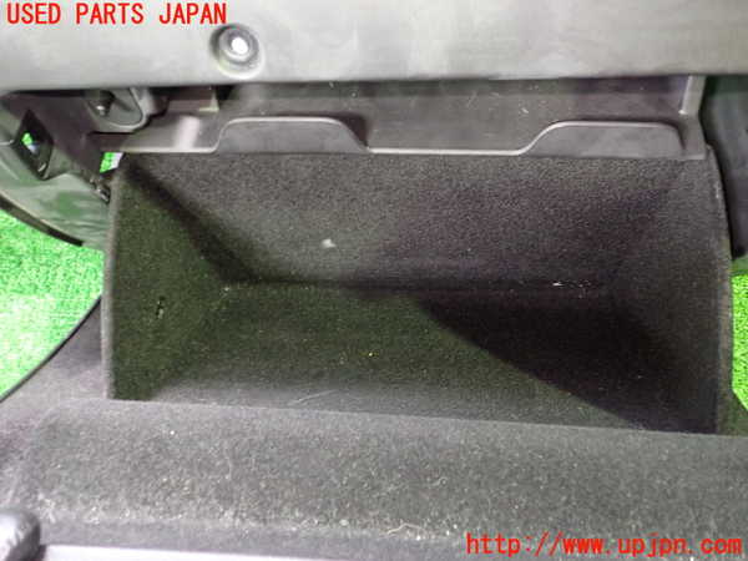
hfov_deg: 60.0
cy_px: 280
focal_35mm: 30
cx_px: 374
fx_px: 648
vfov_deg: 46.8
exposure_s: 1/15
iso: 800
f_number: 2.3
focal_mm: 5.4
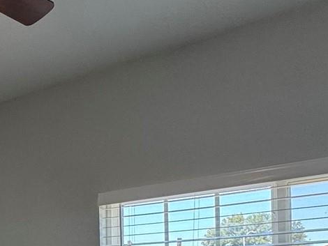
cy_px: 285
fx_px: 578
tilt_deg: +0.6
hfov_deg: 27.6
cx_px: -73
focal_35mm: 61
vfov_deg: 22.4
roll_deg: -0.4
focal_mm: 2.22
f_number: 2.2
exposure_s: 1/120
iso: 125
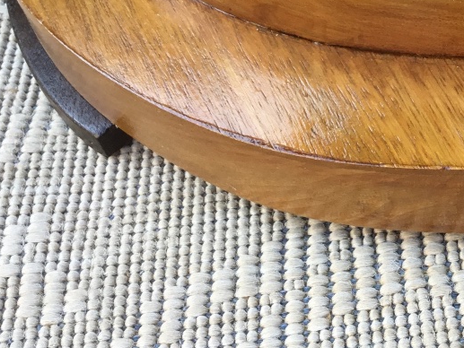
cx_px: 493
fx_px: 965
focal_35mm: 72
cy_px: 11
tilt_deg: -45.9
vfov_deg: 19.9
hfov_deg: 25.3
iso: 32
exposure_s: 1/50
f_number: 2.4
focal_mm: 3.3
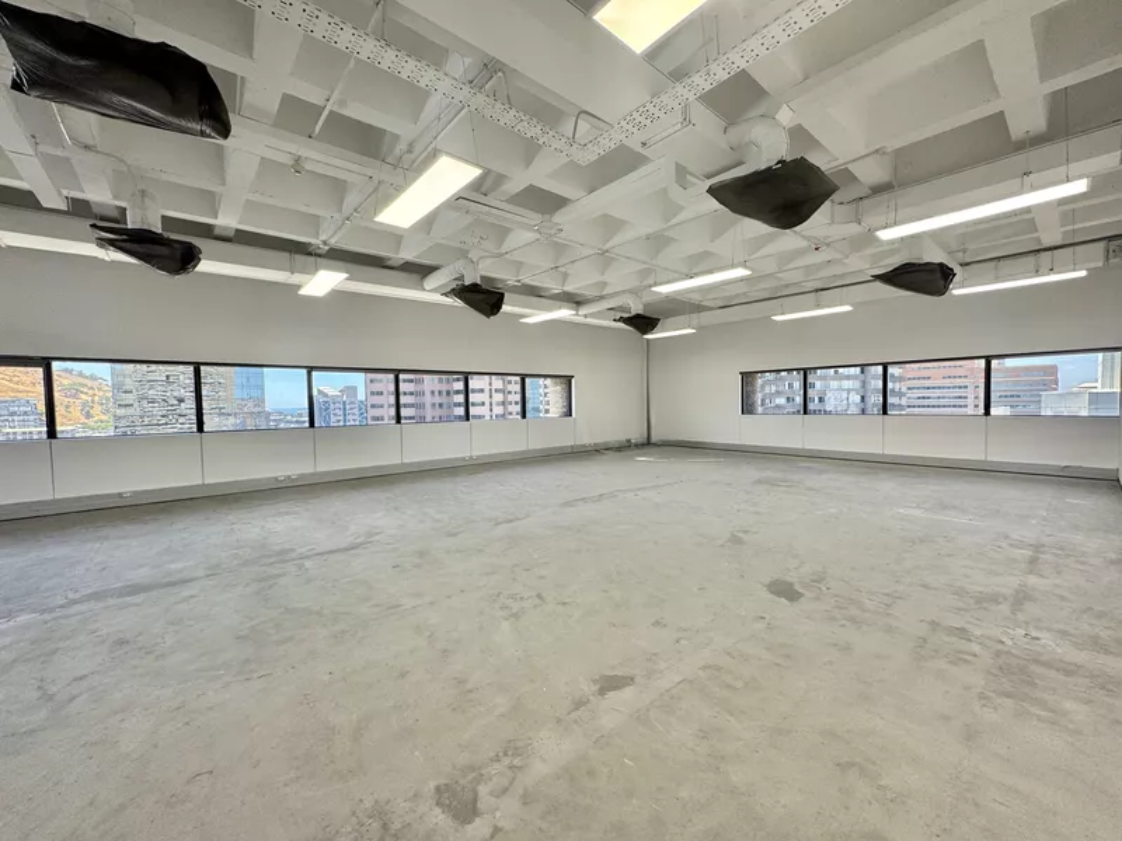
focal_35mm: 14
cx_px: 561
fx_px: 454
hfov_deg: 102.1
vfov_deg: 85.7
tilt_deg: -3.5
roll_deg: +1.2
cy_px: 420
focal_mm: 2.22
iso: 80
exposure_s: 1/100
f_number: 2.2
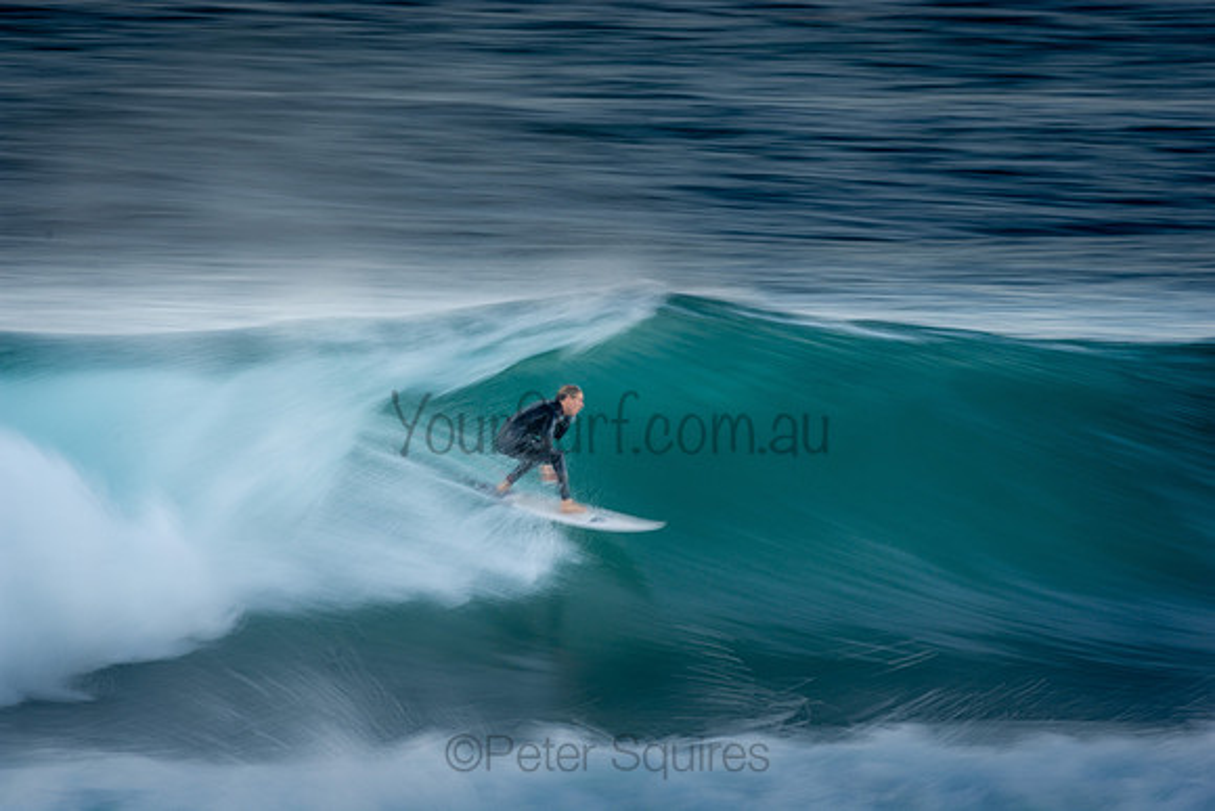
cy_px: 406
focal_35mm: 750
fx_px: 25317
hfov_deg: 2.7
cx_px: 608
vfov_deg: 1.8
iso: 100
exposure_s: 1/15
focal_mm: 500
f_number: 14
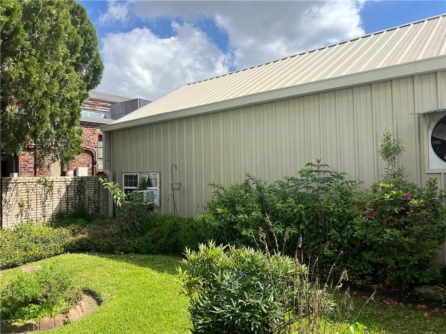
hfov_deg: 67.3
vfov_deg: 53.1
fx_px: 335
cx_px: 223
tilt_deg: +1.4
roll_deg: +0.9
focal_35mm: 26
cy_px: 167
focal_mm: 5.7
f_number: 1.5
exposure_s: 1/3257
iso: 50
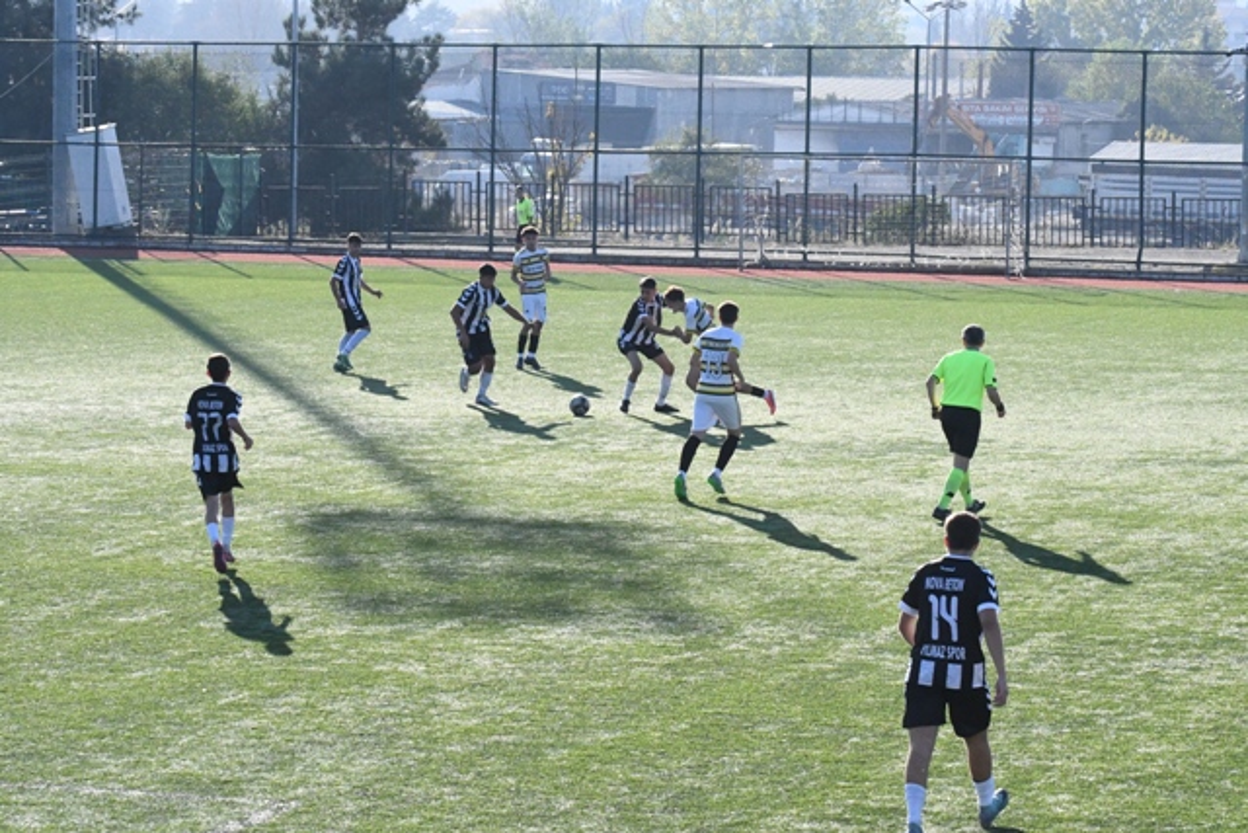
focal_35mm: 129
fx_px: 4473
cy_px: 416
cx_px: 624
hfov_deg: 15.9
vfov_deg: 10.6
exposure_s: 1/2500
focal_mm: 86
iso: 6400
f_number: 13
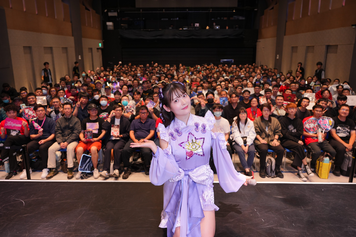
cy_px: 118
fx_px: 277
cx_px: 178
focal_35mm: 28
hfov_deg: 65.5
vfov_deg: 46.4
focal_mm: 28
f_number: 4
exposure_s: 1/100
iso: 1000
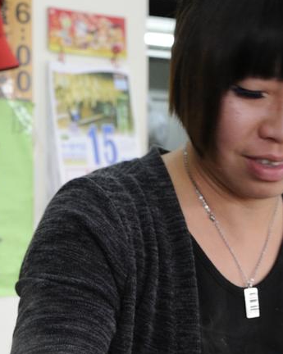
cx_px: -53
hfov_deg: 12.0
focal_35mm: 126
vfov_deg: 15.1
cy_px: 333
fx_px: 1321
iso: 500
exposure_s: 1/60
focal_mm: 29
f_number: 5
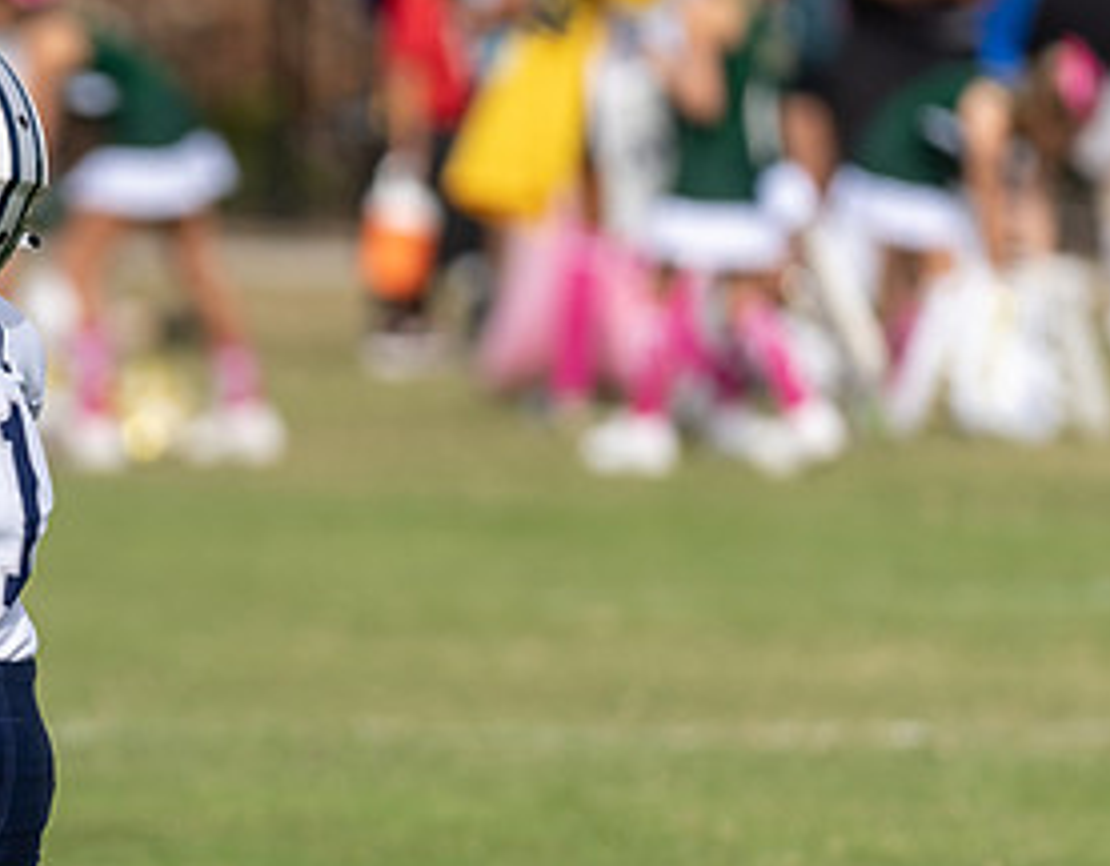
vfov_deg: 2.7
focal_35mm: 570
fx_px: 18542
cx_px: -215
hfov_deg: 3.4
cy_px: 559
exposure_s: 1/2000
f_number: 2.8
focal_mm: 200
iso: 100
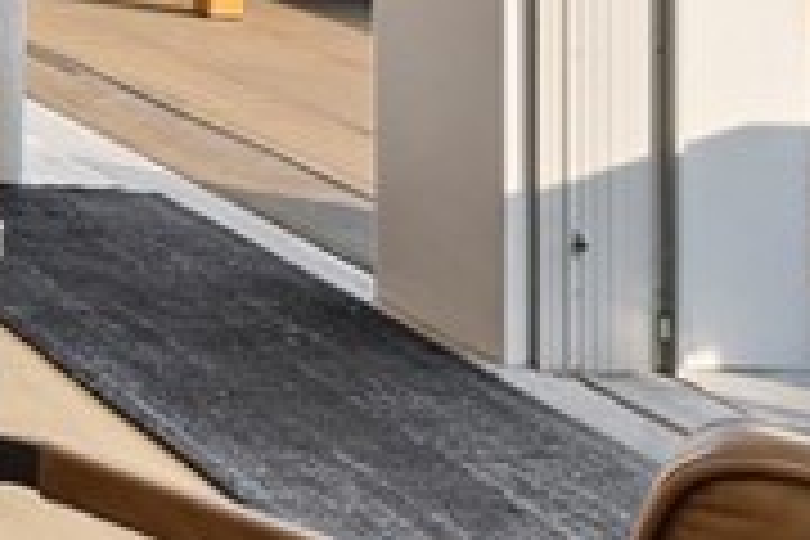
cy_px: -317
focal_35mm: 91
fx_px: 2047
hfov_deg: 16.3
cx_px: -873
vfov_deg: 13.9
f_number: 8
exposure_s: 1/60
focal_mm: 16
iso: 320
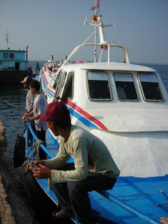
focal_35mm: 40
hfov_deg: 36.0
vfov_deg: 46.8
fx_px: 259
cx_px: 87
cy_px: 112
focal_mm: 6.3
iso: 50
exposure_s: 1/262
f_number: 6.4
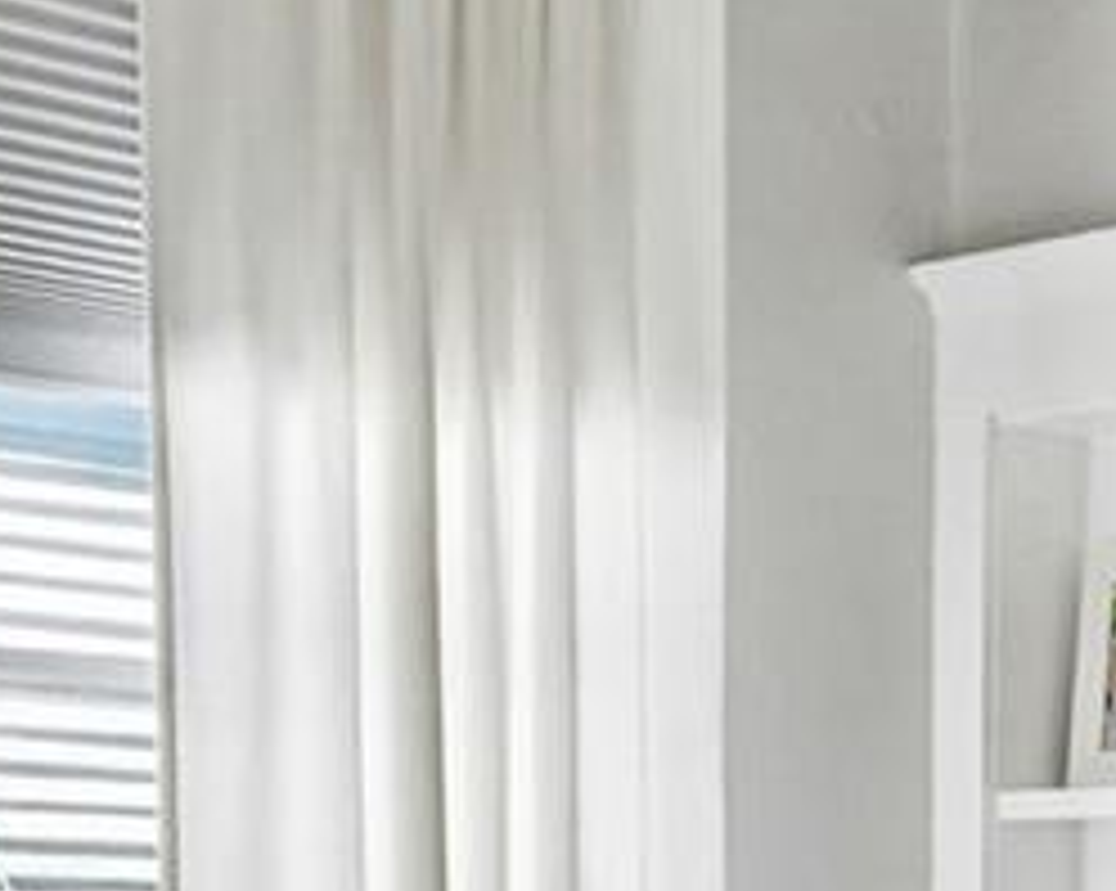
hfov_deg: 18.8
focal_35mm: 98
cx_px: 1278
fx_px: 3218
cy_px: 945
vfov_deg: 15.4
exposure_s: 1/20
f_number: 8
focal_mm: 10.6
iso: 800
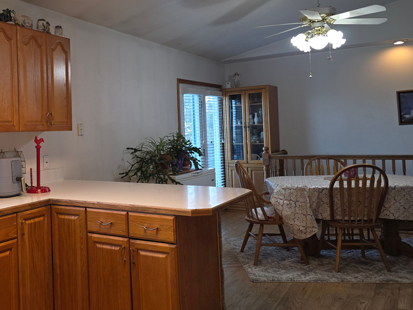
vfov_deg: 38.5
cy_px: 132
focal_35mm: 37
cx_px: 93
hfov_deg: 47.9
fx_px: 441
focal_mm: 6.3
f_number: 1.7
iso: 50
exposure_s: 1/60
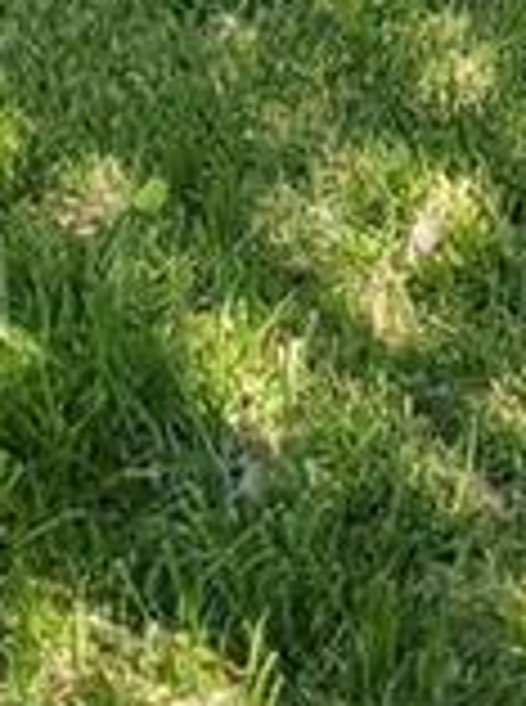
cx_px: 463
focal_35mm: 207
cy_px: -1075
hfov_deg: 7.1
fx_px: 4211
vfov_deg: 8.6
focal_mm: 4.38
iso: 45
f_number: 1.73
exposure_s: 1/939
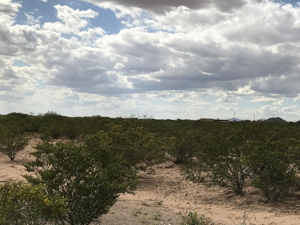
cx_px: 273
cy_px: 123
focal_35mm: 54
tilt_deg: +0.2
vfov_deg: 27.0
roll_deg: -1.7
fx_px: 468
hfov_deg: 33.6
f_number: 1.8
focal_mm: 3.99
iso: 20
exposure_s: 1/4000
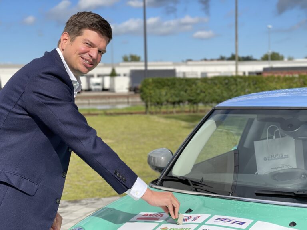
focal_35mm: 64
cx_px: 154
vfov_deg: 22.9
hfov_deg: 30.3
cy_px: 115
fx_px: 568
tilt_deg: -2.6
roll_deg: +2.7
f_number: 2.2
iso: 20
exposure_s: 1/1024
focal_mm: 7.5
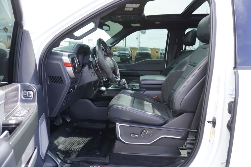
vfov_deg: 53.2
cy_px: 84
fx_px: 167
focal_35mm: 24
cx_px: 126
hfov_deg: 73.7
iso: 100
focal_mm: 16
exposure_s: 1/60
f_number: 4
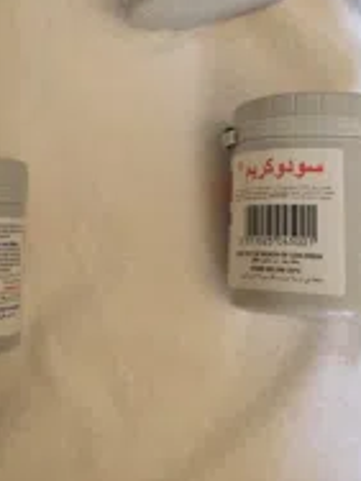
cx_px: 108
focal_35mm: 49
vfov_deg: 37.2
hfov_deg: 29.4
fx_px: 681
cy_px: 79
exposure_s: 1/100
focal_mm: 6.3
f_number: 1.7
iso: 500
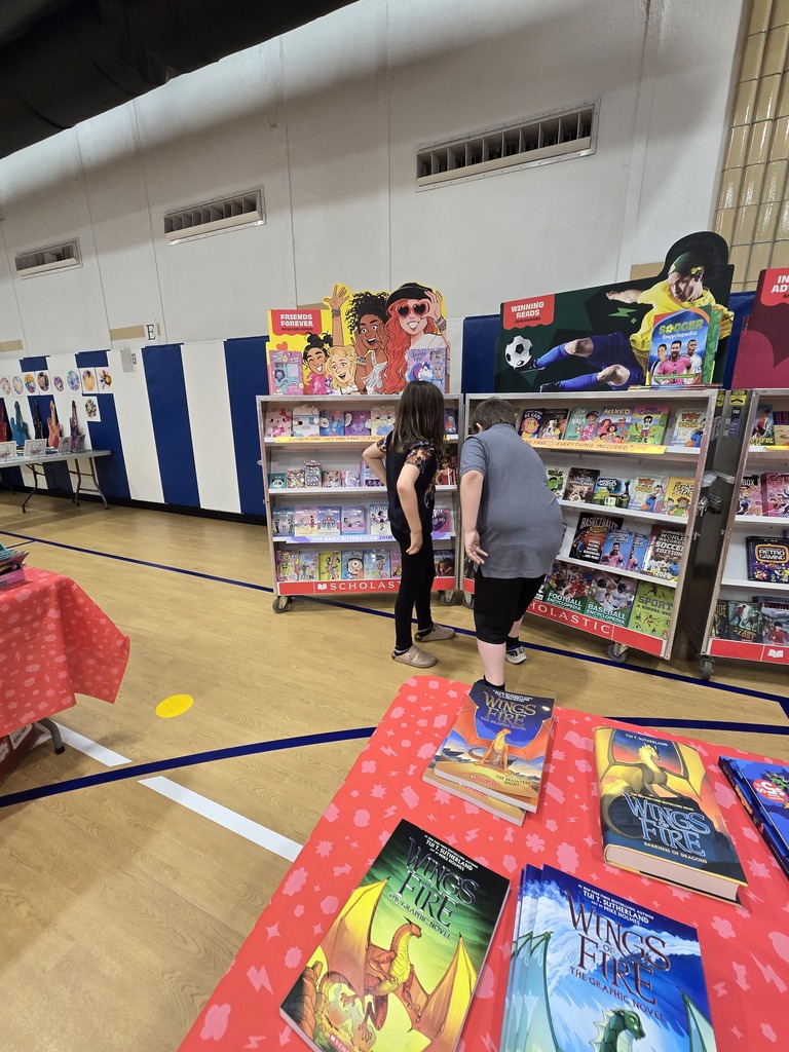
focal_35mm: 13
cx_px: 394
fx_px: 395
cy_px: 526
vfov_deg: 106.2
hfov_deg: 89.9
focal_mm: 2.2
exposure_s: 1/60
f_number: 2.2
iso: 200
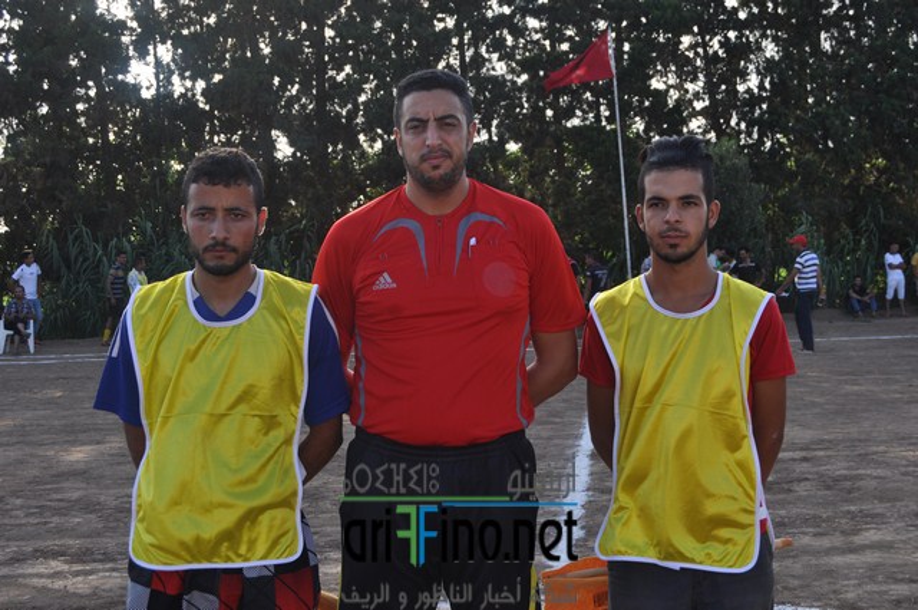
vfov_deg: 23.7
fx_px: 1452
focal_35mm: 57
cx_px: 459
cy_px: 305
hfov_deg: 35.1
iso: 200
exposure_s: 1/250
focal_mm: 38
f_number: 8
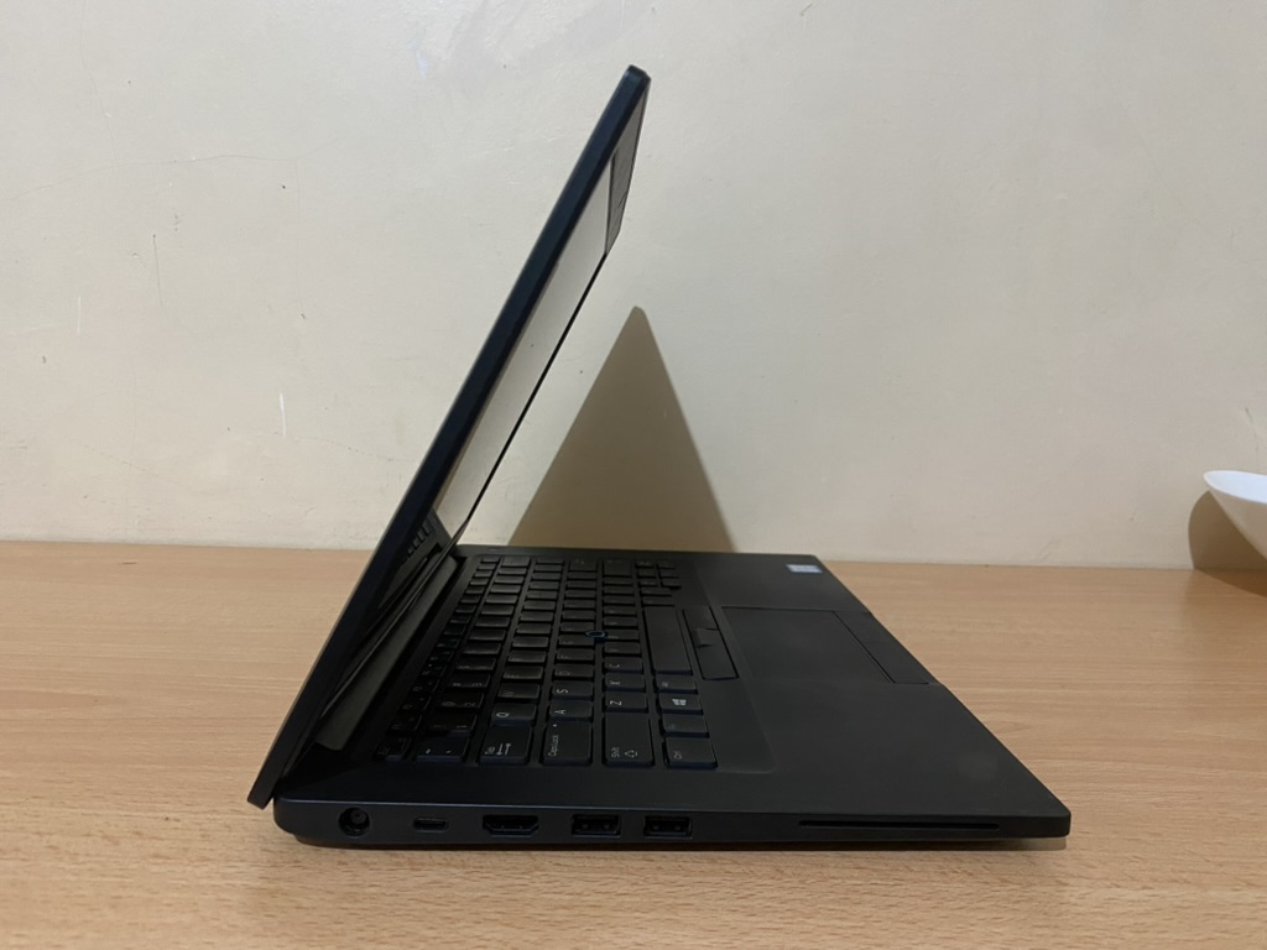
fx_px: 952
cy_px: 475
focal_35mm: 26
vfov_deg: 53.1
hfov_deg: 67.3
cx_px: 634
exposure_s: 1/33
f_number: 1.8
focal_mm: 4.25
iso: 400
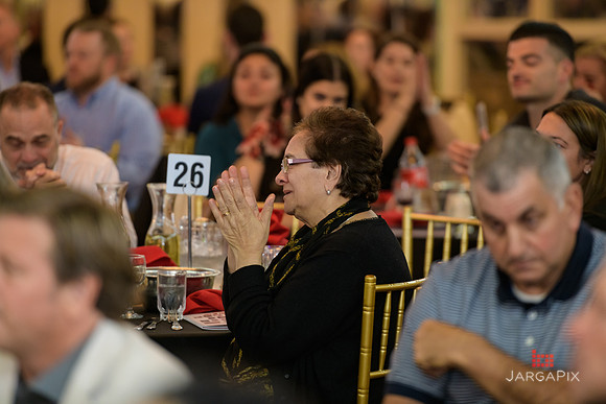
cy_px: 202
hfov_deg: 10.3
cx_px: 303
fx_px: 3367
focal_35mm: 200
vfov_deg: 6.9
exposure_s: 1/125
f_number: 3.2
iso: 1000
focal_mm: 200
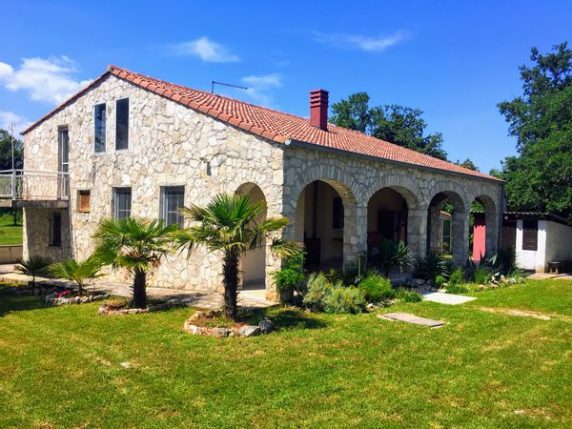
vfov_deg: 48.2
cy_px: 214
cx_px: 286
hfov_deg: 61.7
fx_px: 479
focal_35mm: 29
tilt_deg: -0.3
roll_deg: -1.7
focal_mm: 4.15
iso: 25
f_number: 2.2
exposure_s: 1/1672
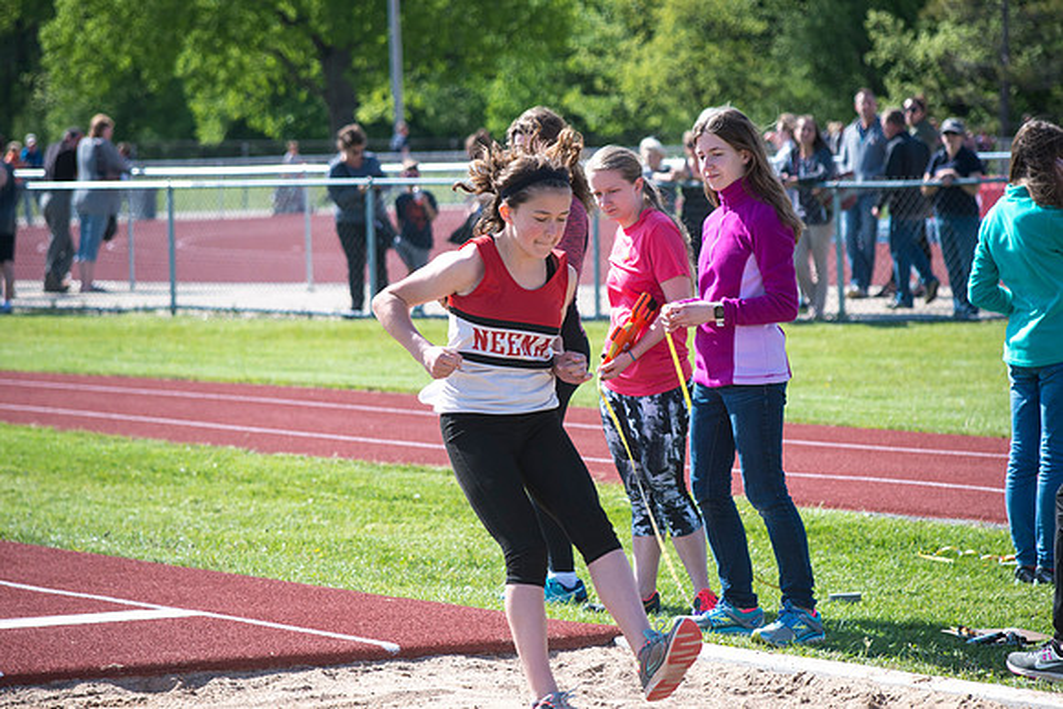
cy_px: 354
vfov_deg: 8.1
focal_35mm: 170
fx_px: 5021
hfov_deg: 12.1
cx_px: 532
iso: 1000
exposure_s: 1/2500
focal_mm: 170
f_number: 6.3
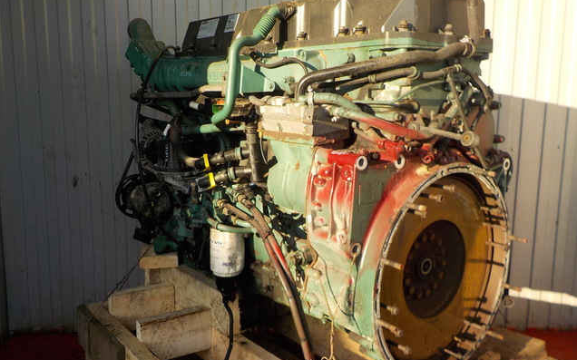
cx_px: 289
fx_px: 503
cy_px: 170
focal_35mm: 32
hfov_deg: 59.7
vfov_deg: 39.4
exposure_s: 1/400
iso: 125
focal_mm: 4.1
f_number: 3.3
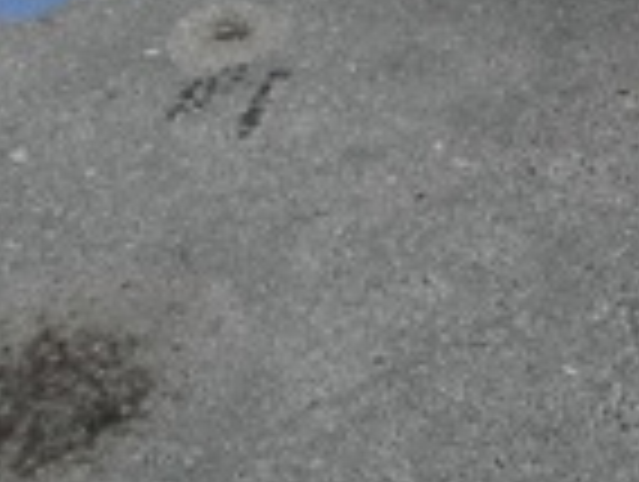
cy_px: -135
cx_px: 626
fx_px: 1794
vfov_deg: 14.7
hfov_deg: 19.7
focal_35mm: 97
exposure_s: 1/100
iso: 100
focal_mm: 6.5
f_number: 1.4
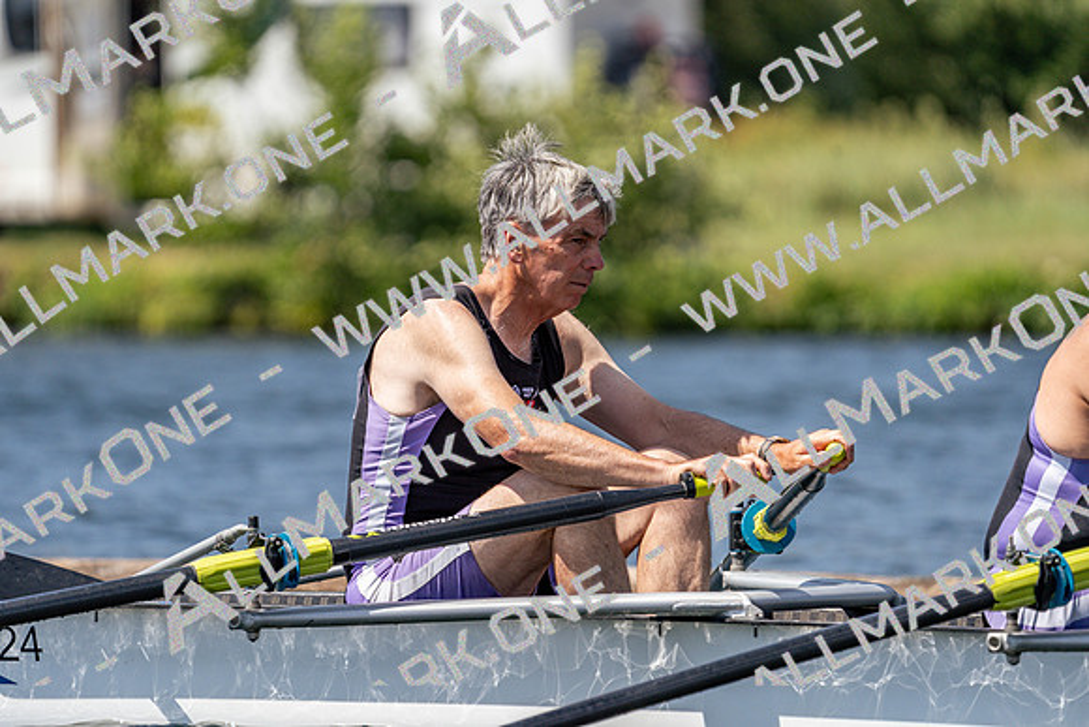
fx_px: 13222
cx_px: 544
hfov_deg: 4.7
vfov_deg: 3.1
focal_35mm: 437
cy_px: 364
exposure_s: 1/2000
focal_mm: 437
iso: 320
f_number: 6.3
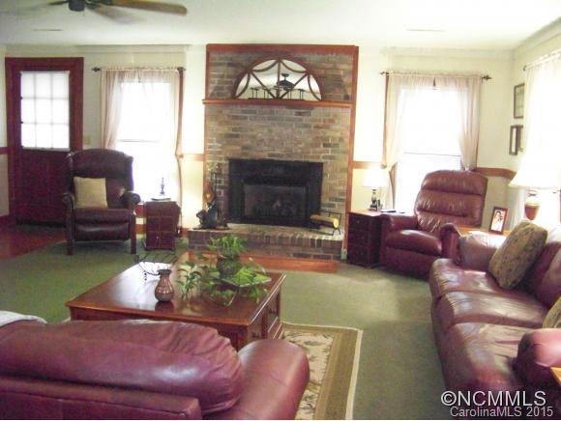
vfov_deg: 39.7
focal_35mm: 36
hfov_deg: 51.3
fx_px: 584
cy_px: 210
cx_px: 280
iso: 1600
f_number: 2.8
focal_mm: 5.85
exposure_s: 1/30
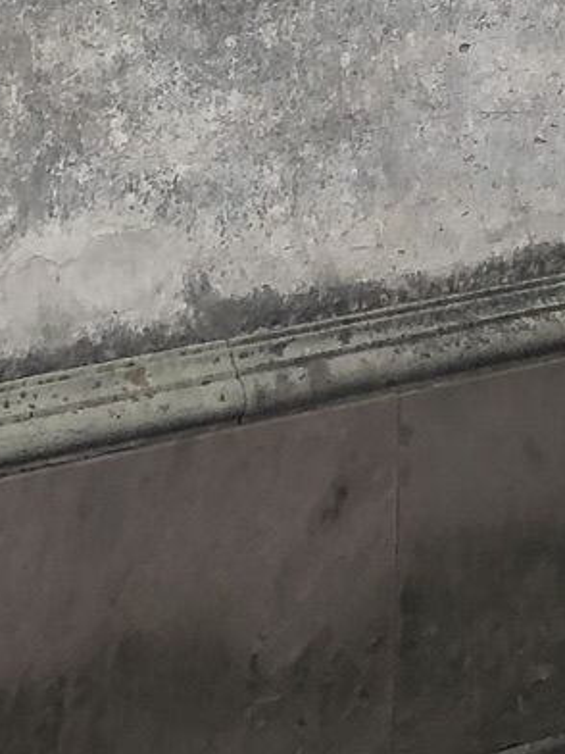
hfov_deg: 10.0
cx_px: 857
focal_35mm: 143
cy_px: -1139
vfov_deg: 11.2
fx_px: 3112
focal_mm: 4
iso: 20
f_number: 1.8
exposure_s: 1/457
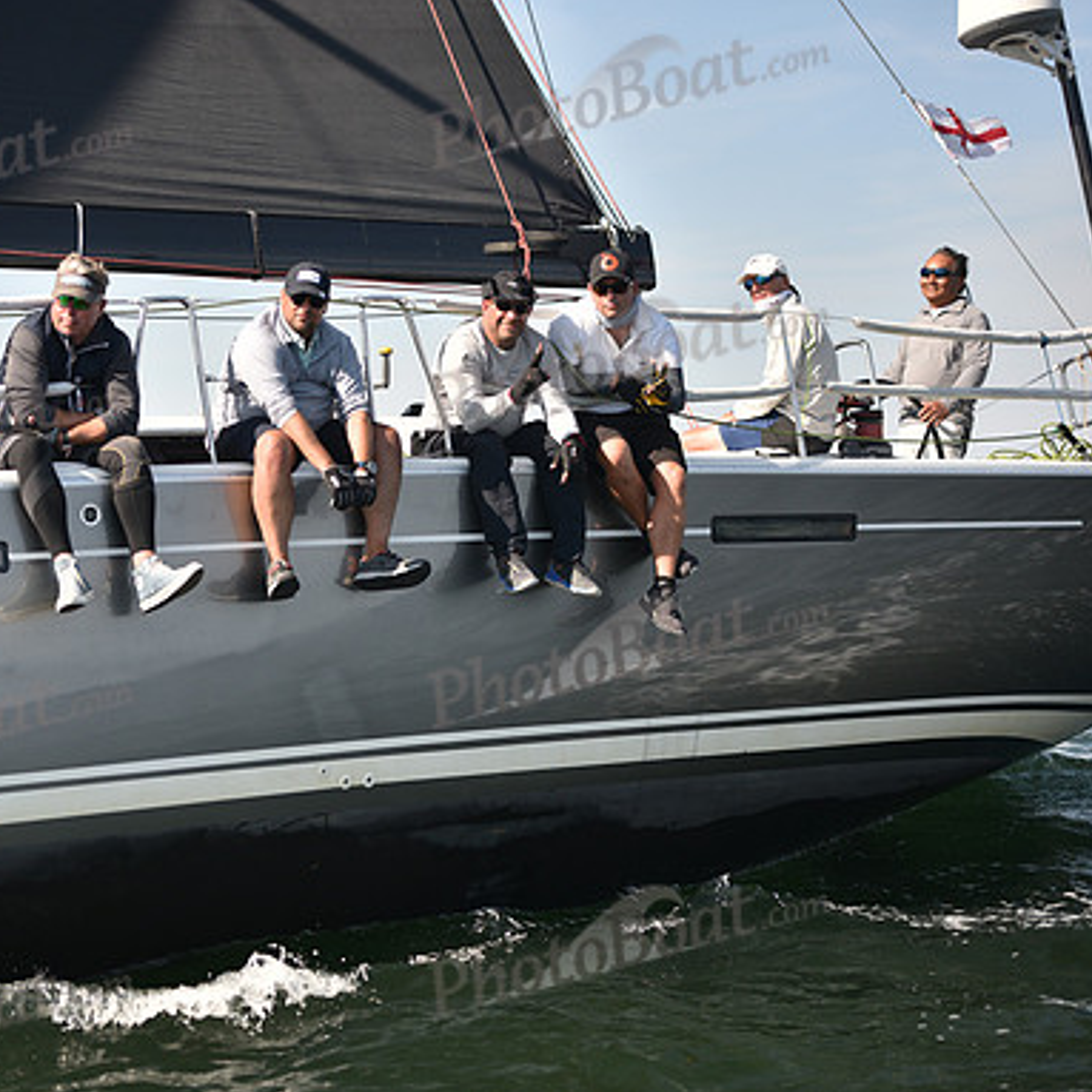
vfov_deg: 19.3
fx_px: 3212
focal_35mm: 90
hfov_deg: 19.2
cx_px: 282
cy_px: 546
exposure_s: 1/1250
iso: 250
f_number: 2.8
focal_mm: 70
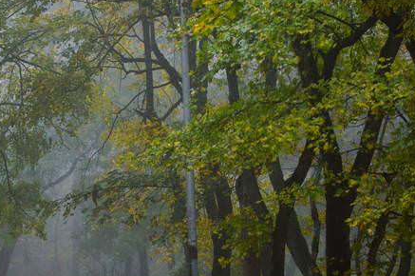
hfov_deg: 15.1
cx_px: 122
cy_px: 162
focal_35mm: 136
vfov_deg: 10.1
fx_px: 1563
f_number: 5
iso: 800
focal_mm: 55
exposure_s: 1/500
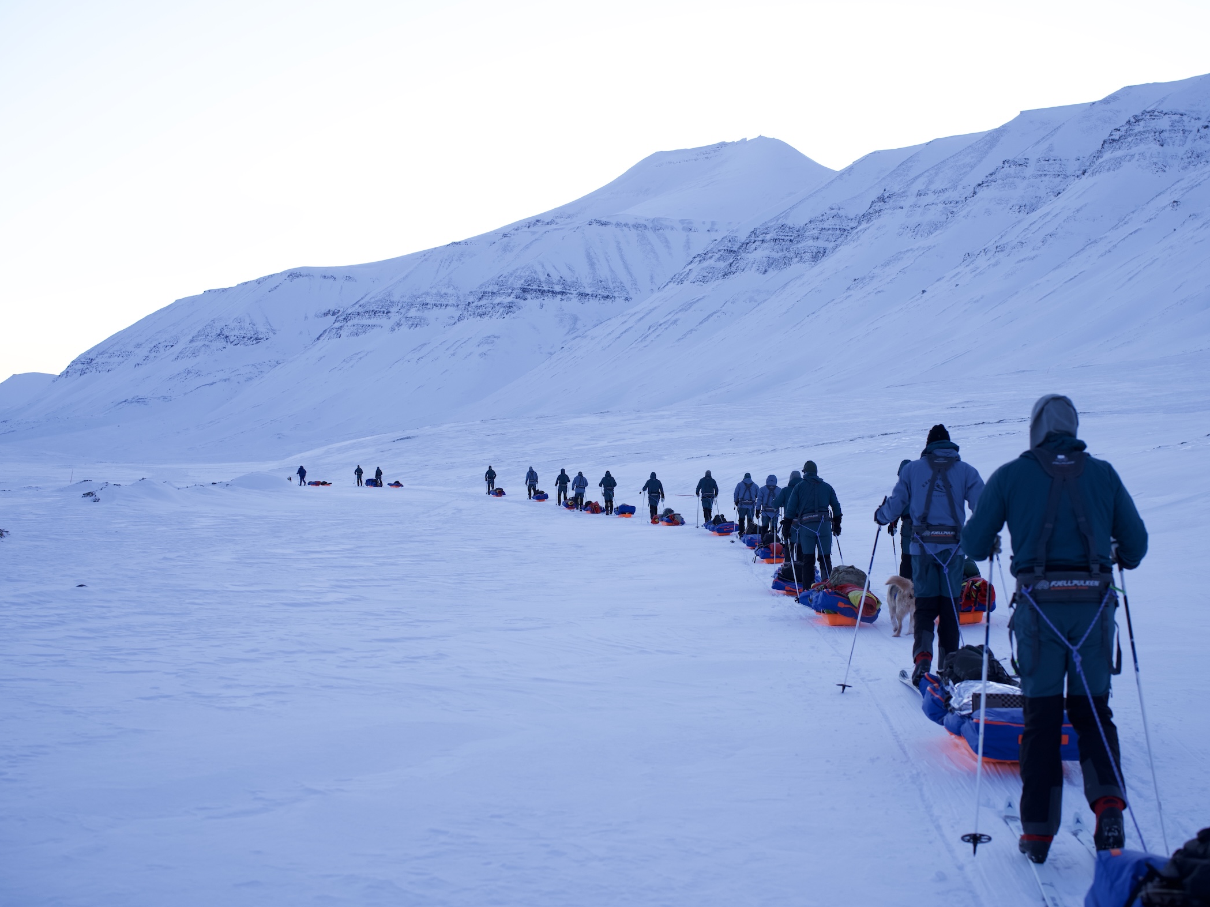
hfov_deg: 34.9
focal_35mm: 55
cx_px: 647
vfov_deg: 26.6
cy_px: 458
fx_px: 1922
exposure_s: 1/250
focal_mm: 50
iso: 500
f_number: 3.5
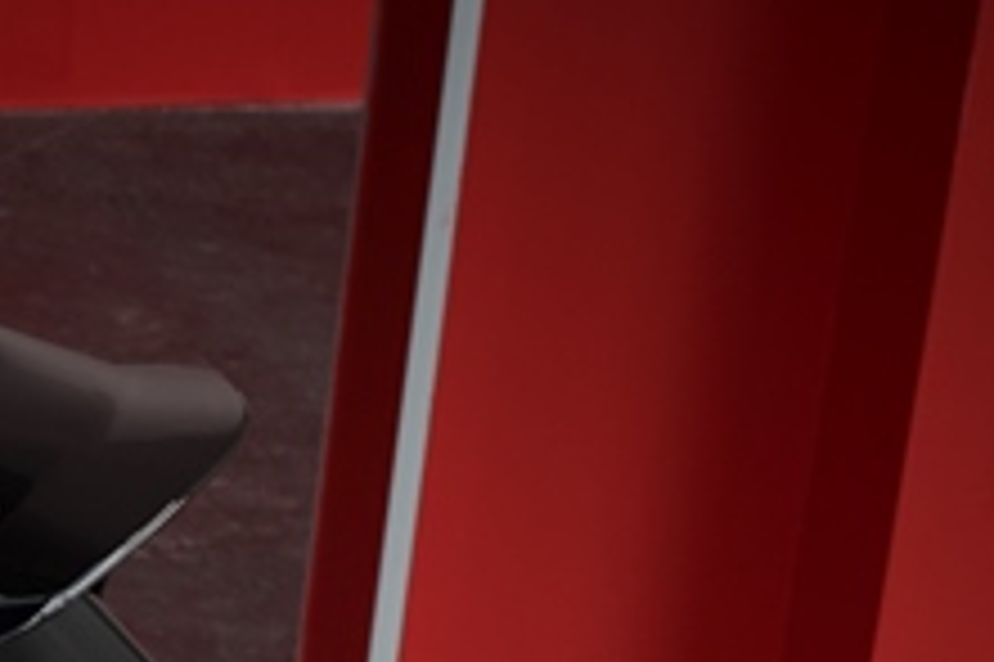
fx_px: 6401
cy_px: 1421
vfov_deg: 5.7
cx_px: -522
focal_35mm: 232
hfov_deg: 8.7
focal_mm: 50
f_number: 11
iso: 100
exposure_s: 1/15
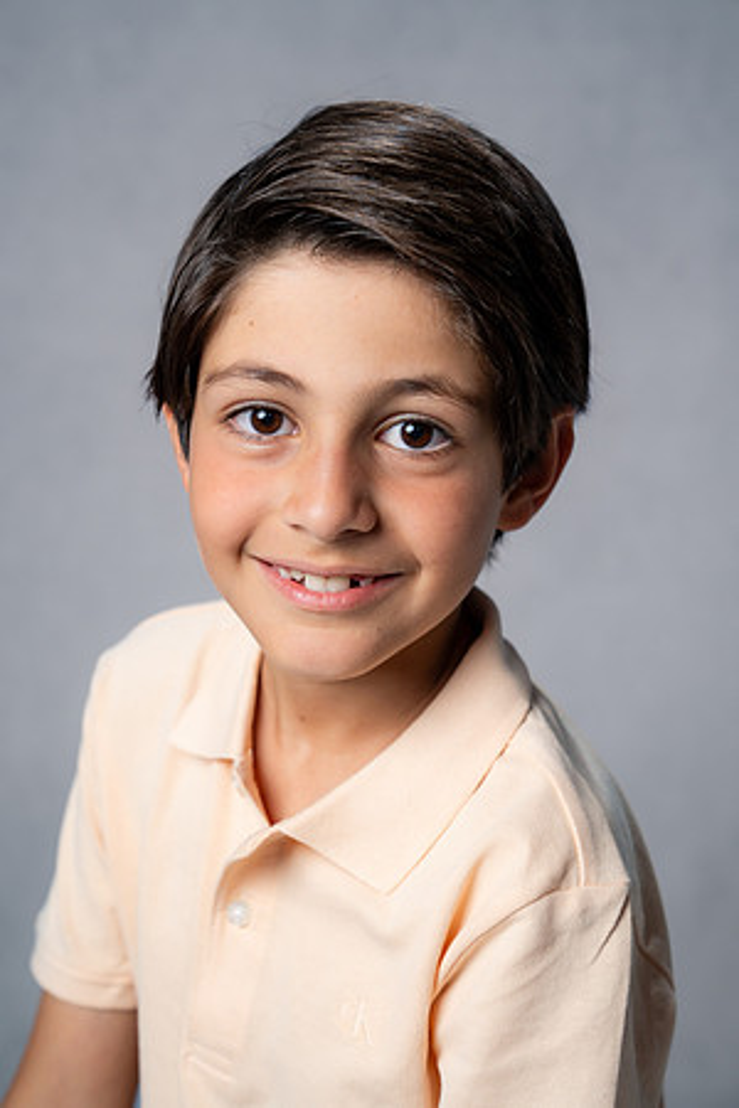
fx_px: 2155
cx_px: 370
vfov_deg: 28.8
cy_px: 554
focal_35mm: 70
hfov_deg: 19.5
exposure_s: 1/200
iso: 400
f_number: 5.6
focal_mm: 70
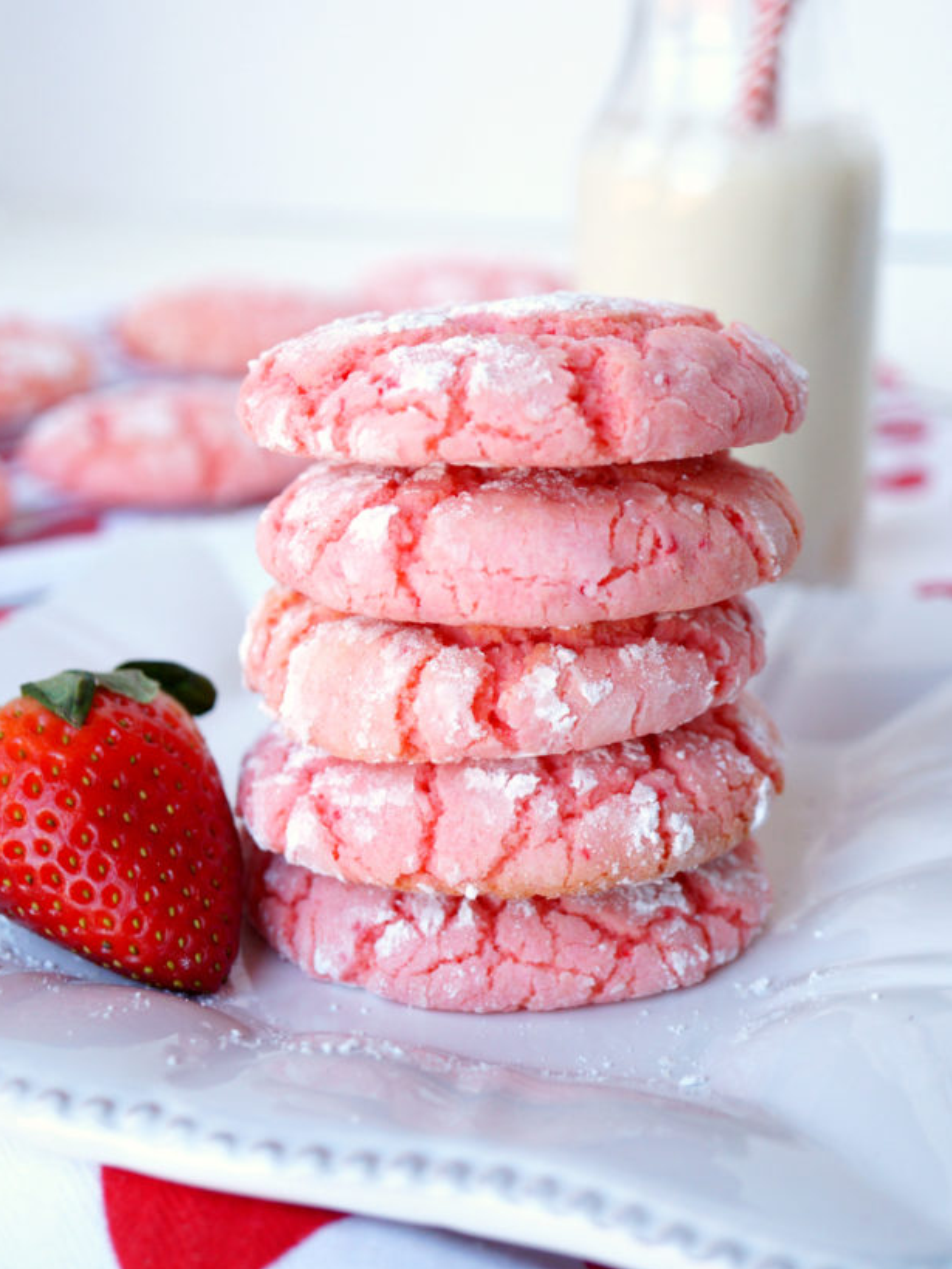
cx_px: 433
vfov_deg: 35.5
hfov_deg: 27.0
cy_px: 594
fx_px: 1980
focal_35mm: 54
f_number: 3.5
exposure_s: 1/80
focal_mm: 30
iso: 400
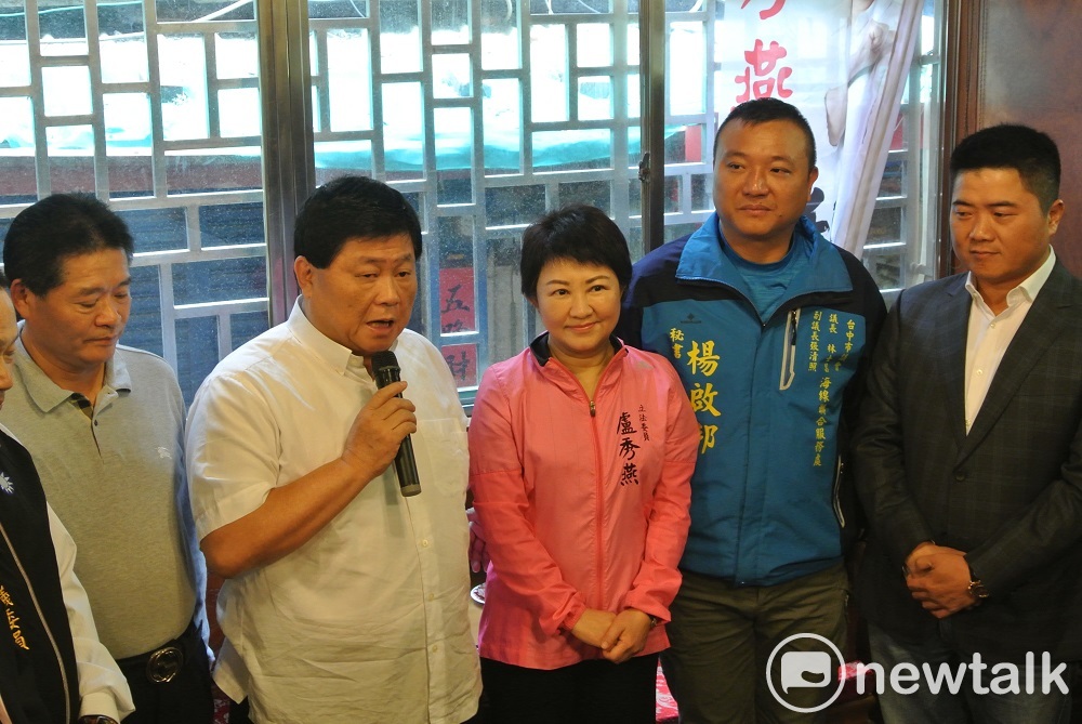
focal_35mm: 56
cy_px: 362
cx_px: 541
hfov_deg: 35.6
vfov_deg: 24.2
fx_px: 1685
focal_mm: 21.1
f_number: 5
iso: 800
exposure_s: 1/20
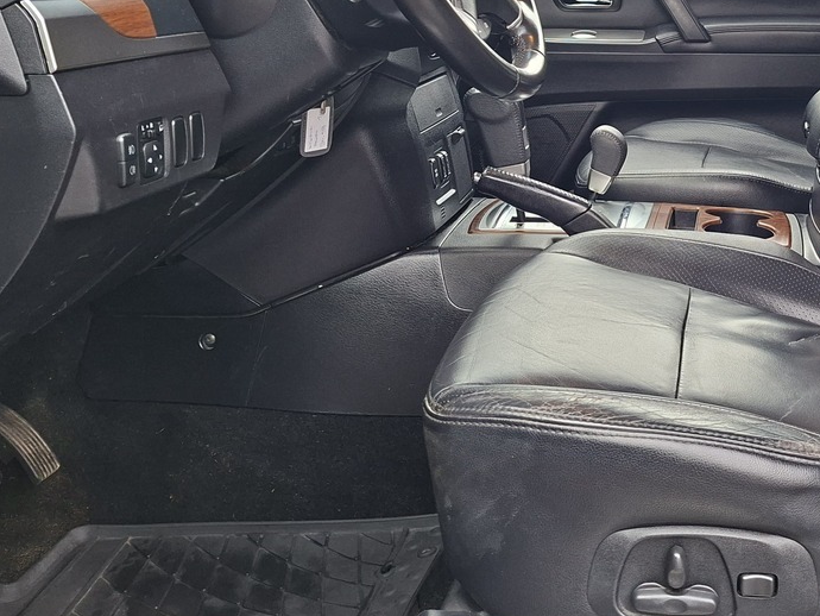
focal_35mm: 48
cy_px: 70
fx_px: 1137
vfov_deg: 29.1
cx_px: 702
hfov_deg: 37.6
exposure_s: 1/100
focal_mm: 5.54
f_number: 1.8
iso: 100
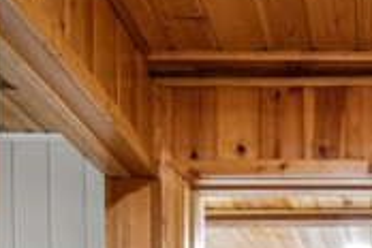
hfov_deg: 30.4
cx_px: 387
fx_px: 625
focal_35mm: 60
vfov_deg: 18.4
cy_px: 423
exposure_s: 3.2
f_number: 13
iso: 100
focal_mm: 16.4
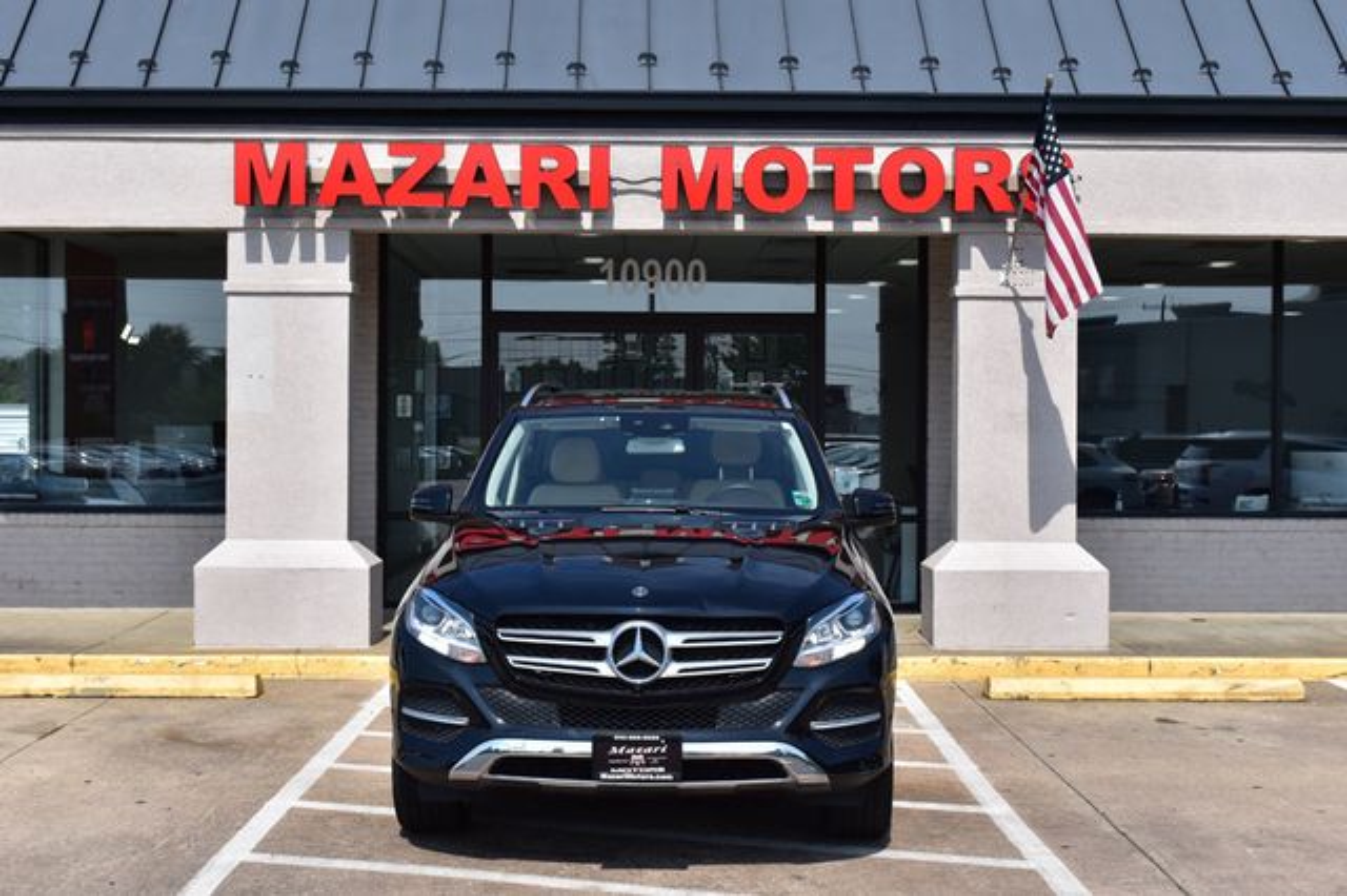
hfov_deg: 38.9
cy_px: 448
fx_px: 1907
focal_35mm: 51
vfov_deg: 26.5
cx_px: 674
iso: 280
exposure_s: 1/500
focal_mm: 34
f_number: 11
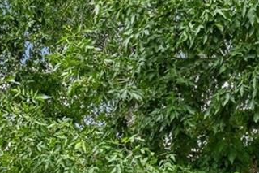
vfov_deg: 16.0
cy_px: 324
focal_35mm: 70
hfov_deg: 28.8
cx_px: 119
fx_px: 503
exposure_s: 1/60
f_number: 10
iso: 64
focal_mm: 14
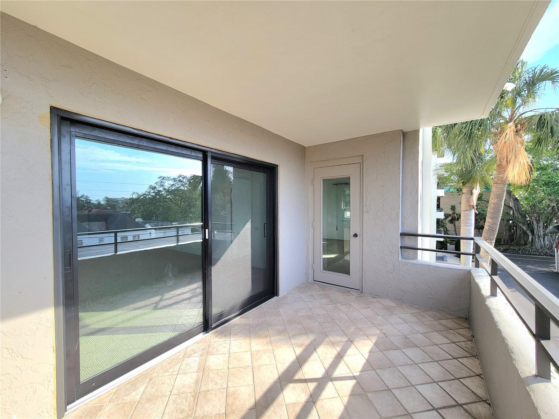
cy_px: 210
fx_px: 210
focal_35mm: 13
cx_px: 280
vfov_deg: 89.9
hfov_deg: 106.2
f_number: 2.2
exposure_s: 1/769
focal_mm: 2.2
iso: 50
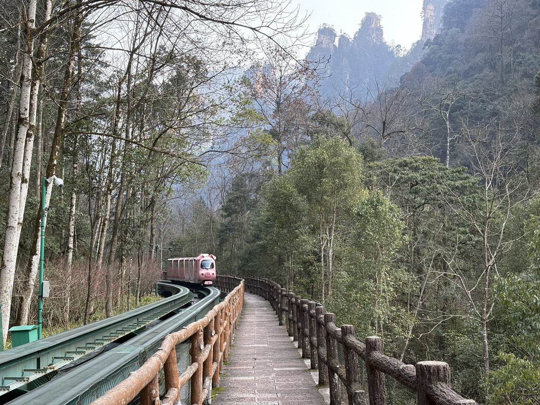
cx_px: 270
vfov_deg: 28.0
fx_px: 811
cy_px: 202
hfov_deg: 36.8
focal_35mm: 52
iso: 50
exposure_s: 1/300
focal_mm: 5.96
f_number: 1.6
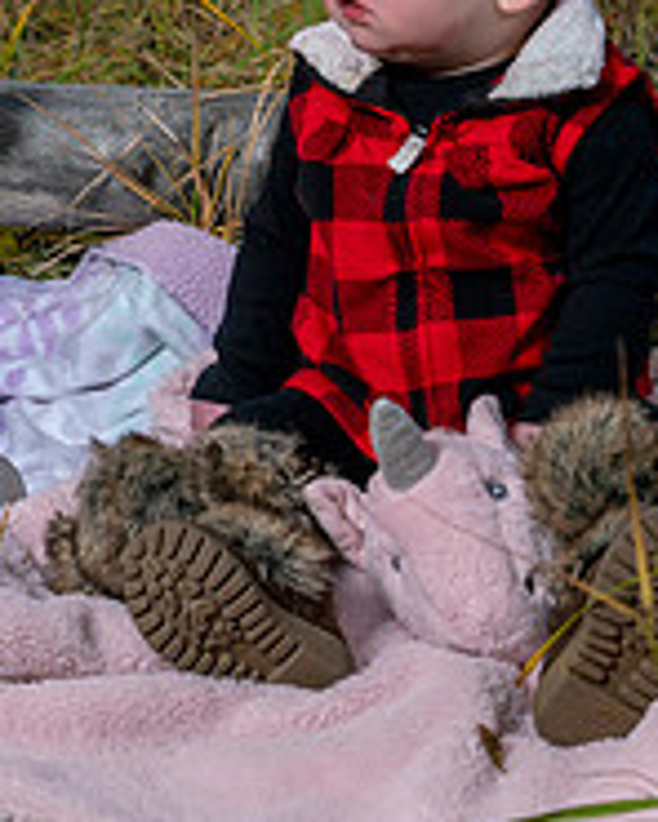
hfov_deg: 14.8
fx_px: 2507
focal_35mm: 103
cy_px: 153
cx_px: 107
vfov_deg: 18.4
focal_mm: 35
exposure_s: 1/800
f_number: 4.5
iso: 160
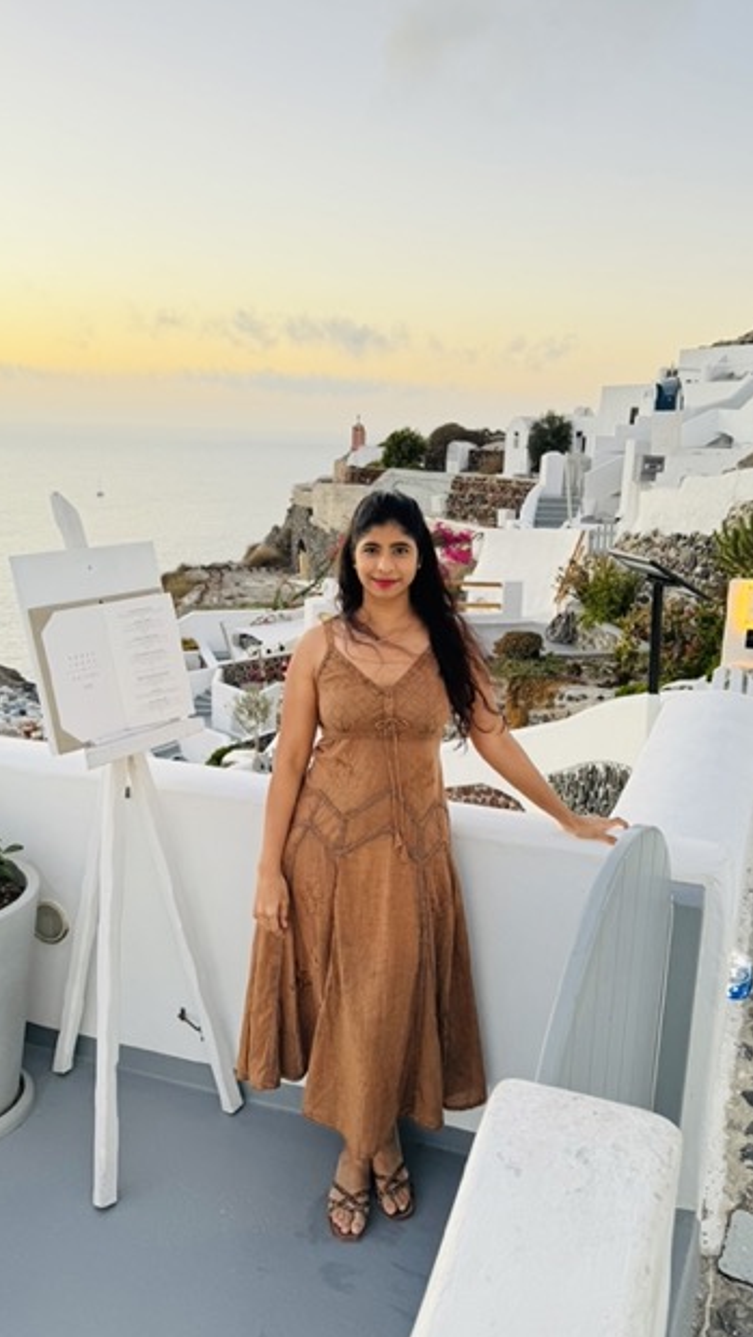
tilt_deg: -13.3
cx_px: 408
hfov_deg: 42.9
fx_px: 958
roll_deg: -1.7
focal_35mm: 27
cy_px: 668
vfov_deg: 69.9
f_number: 1.78
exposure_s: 1/121
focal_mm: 6.86
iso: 80
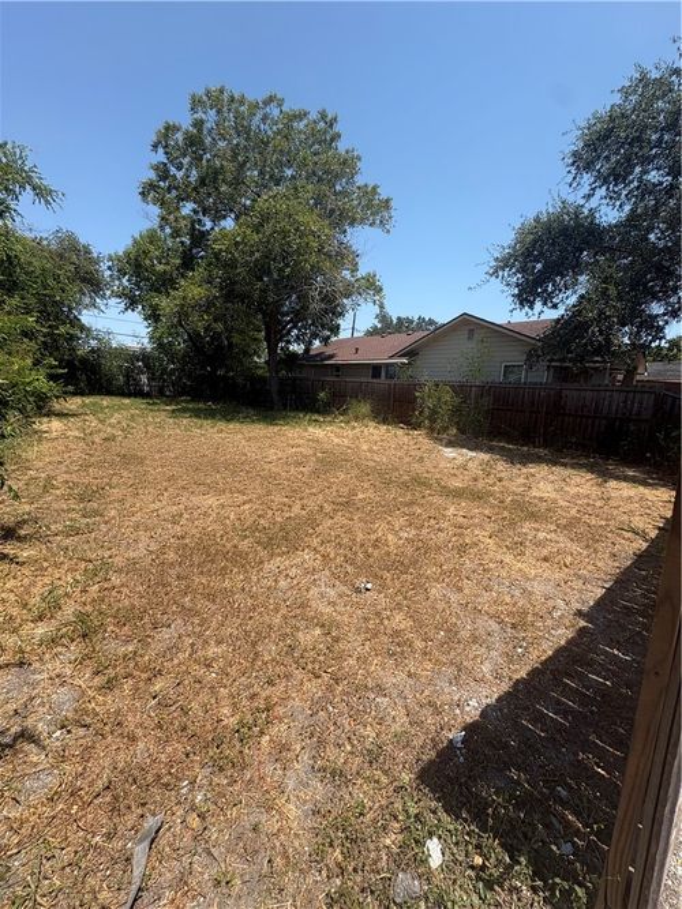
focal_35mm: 14
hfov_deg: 85.7
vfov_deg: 102.1
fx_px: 368
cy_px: 454
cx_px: 341
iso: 50
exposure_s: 1/1449
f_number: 2.2
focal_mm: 2.22
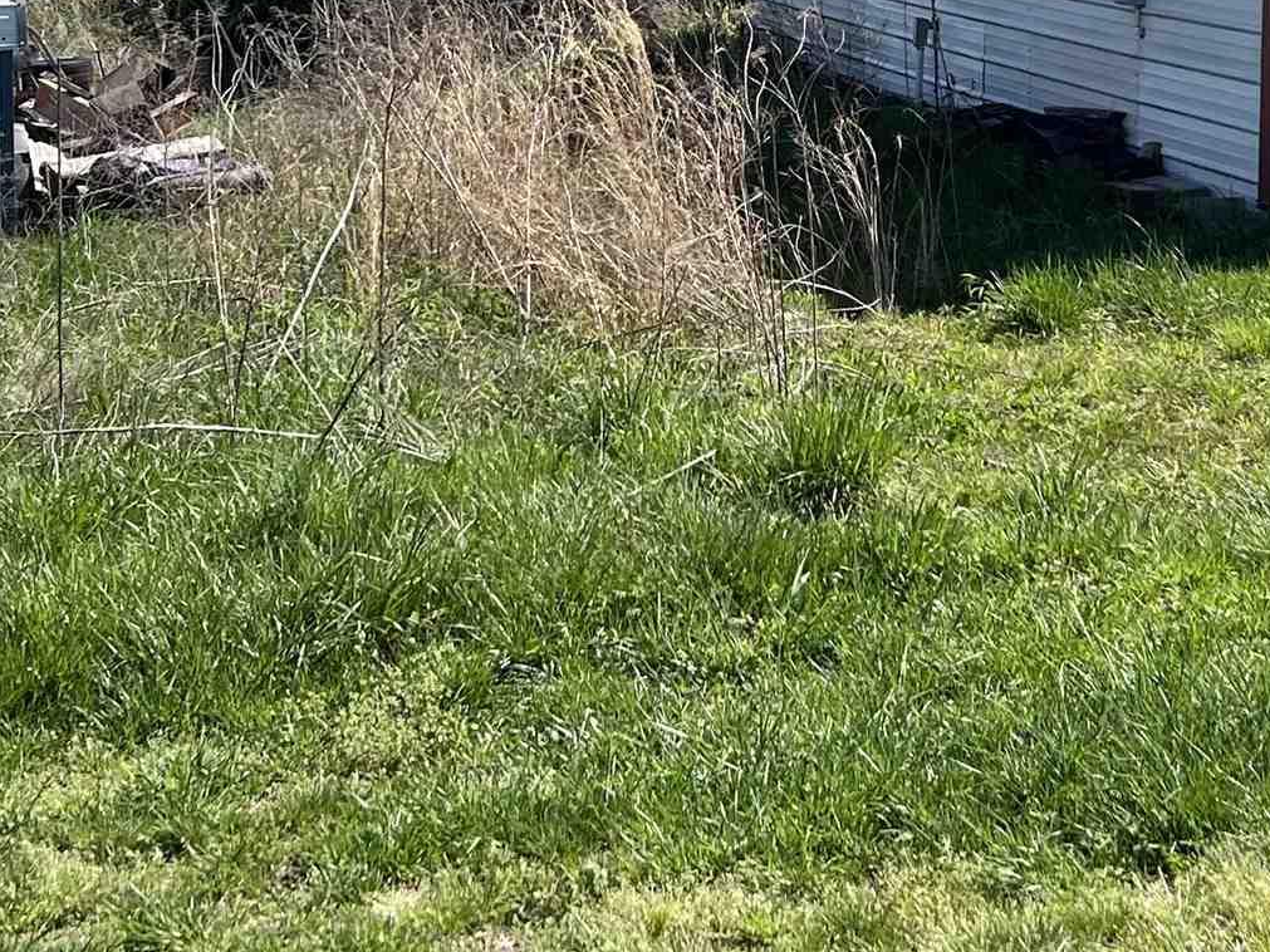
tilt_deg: -4.3
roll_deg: -0.9
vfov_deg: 18.1
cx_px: 682
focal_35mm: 79
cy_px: -33
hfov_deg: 24.7
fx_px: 2898
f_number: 1.5
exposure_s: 1/3165
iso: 50
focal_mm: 5.7
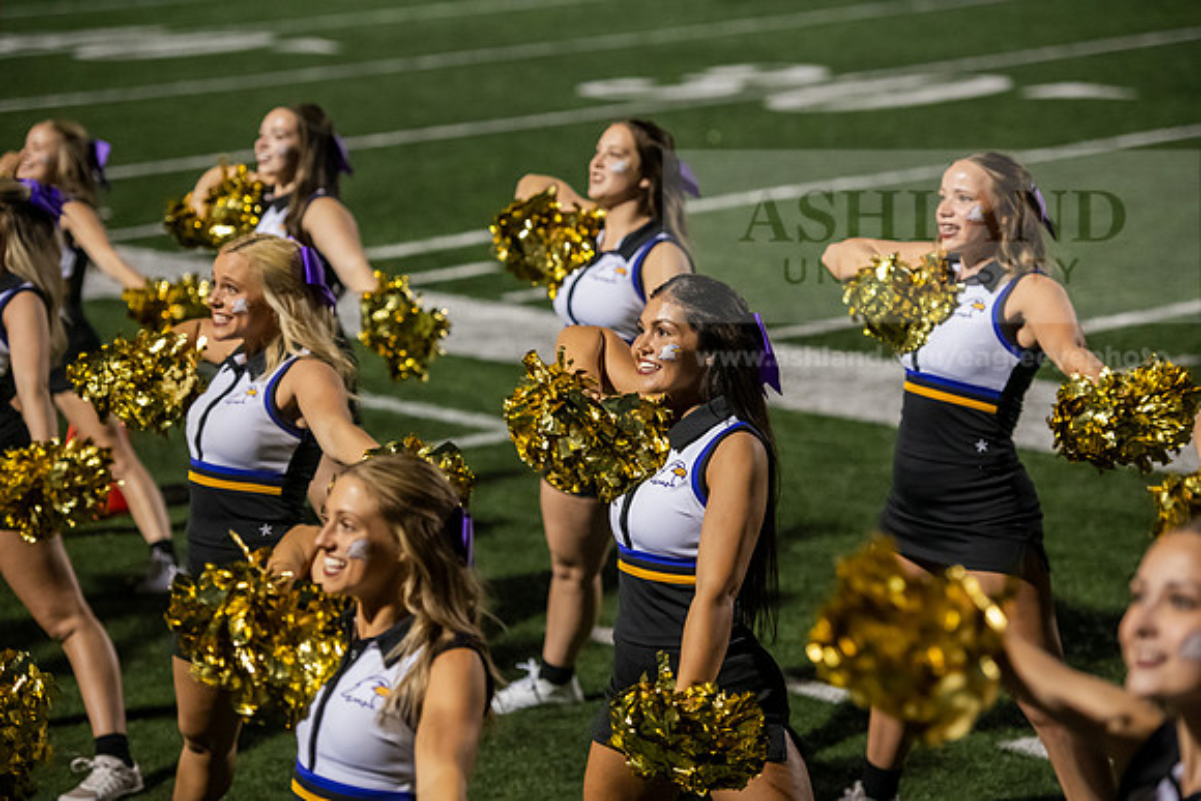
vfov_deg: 11.4
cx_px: 600
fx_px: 4004
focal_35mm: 120
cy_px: 400
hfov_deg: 17.1
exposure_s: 1/500
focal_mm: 120
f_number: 3.2
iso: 4000
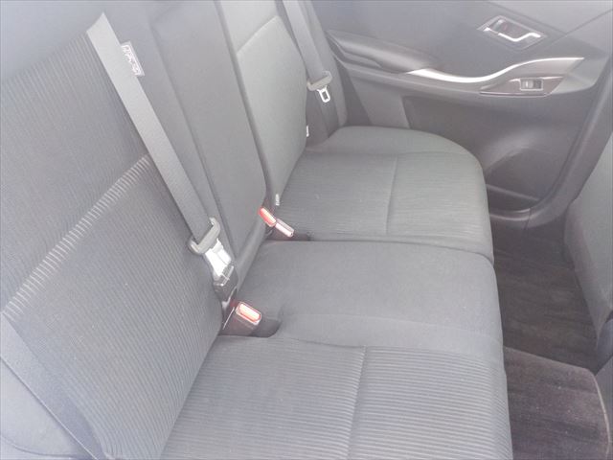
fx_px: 531
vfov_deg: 46.8
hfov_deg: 60.0
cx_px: 306
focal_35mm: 30
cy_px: 230
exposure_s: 1/30
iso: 320
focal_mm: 4.1
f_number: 3.3
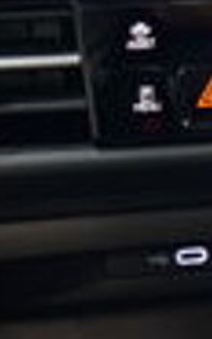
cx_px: 214
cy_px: 115
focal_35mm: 142
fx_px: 1311
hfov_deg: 9.2
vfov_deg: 14.7
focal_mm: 31
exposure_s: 1/15
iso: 3200
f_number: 3.7
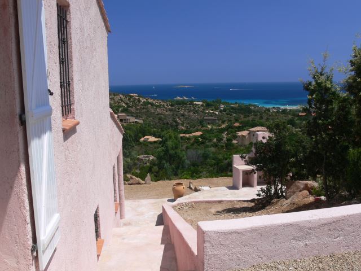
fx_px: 365
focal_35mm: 35
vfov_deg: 40.7
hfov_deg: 52.6
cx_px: 180
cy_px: 136
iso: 80
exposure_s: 1/160
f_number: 5.6
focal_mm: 7.4
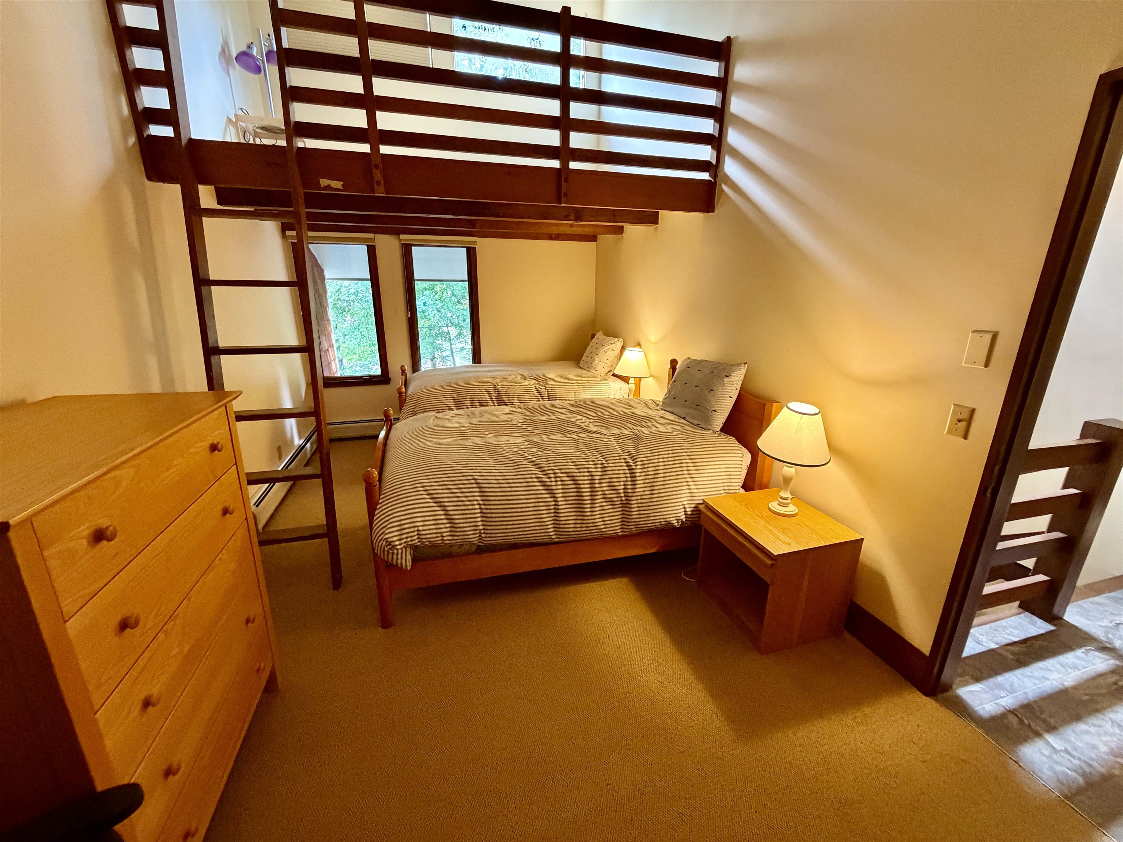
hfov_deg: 102.1
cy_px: 421
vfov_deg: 85.7
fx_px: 454
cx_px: 562
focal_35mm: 14
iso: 500
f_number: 2.2
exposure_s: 1/60
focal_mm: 2.22
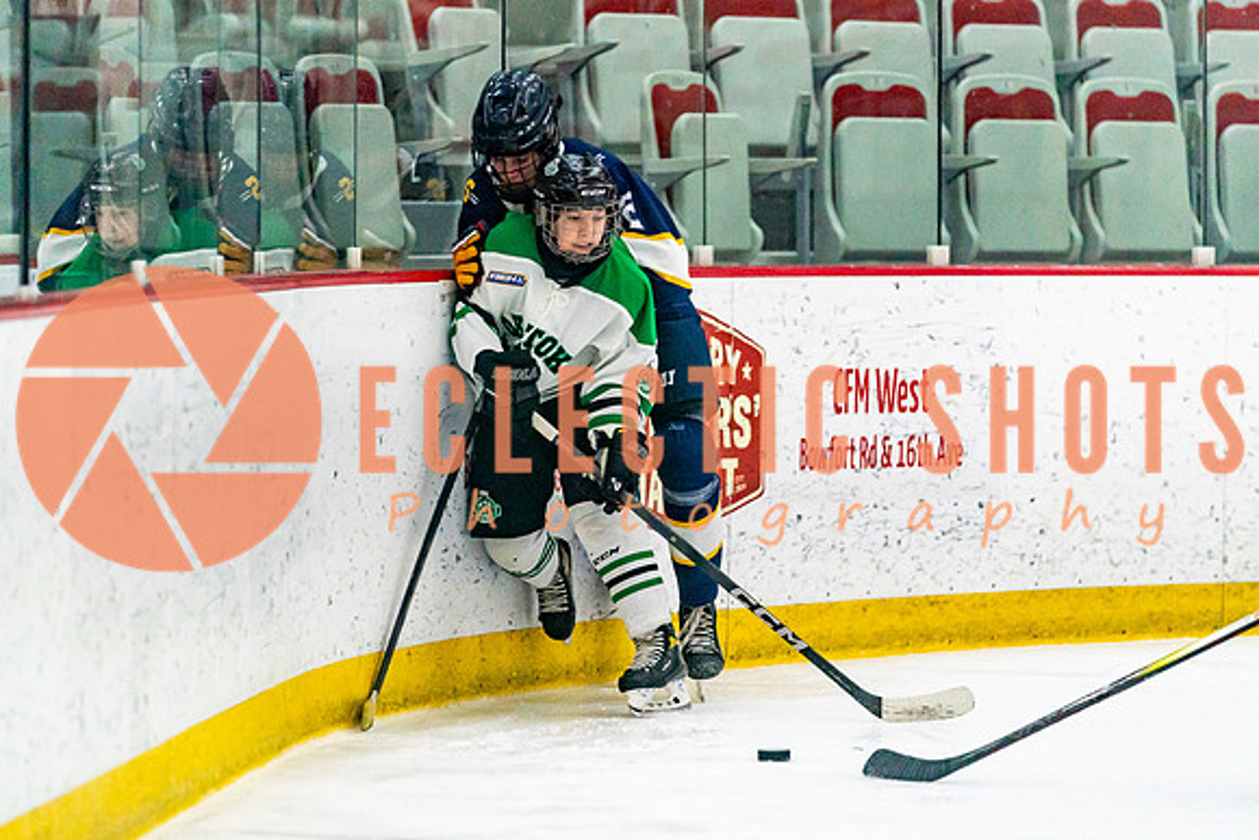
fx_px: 8412
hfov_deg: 8.6
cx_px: 638
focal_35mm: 240
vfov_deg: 5.7
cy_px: 426
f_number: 2.8
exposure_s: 1/1600
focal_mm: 200
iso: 4000
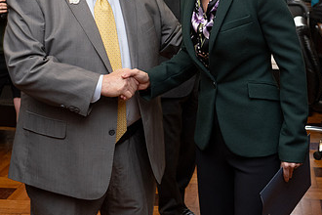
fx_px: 608
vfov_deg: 19.6
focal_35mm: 68
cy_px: 12
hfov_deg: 29.5
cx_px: 207
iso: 800
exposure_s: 1/80
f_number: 3.5
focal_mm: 35
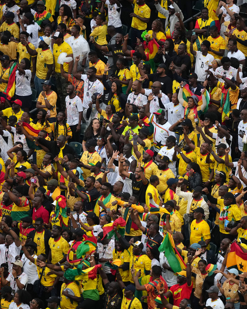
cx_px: 145
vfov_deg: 3.4
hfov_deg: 2.7
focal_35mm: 566
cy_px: 155
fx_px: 5173
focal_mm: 400
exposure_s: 1/2000
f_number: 2.8
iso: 1000
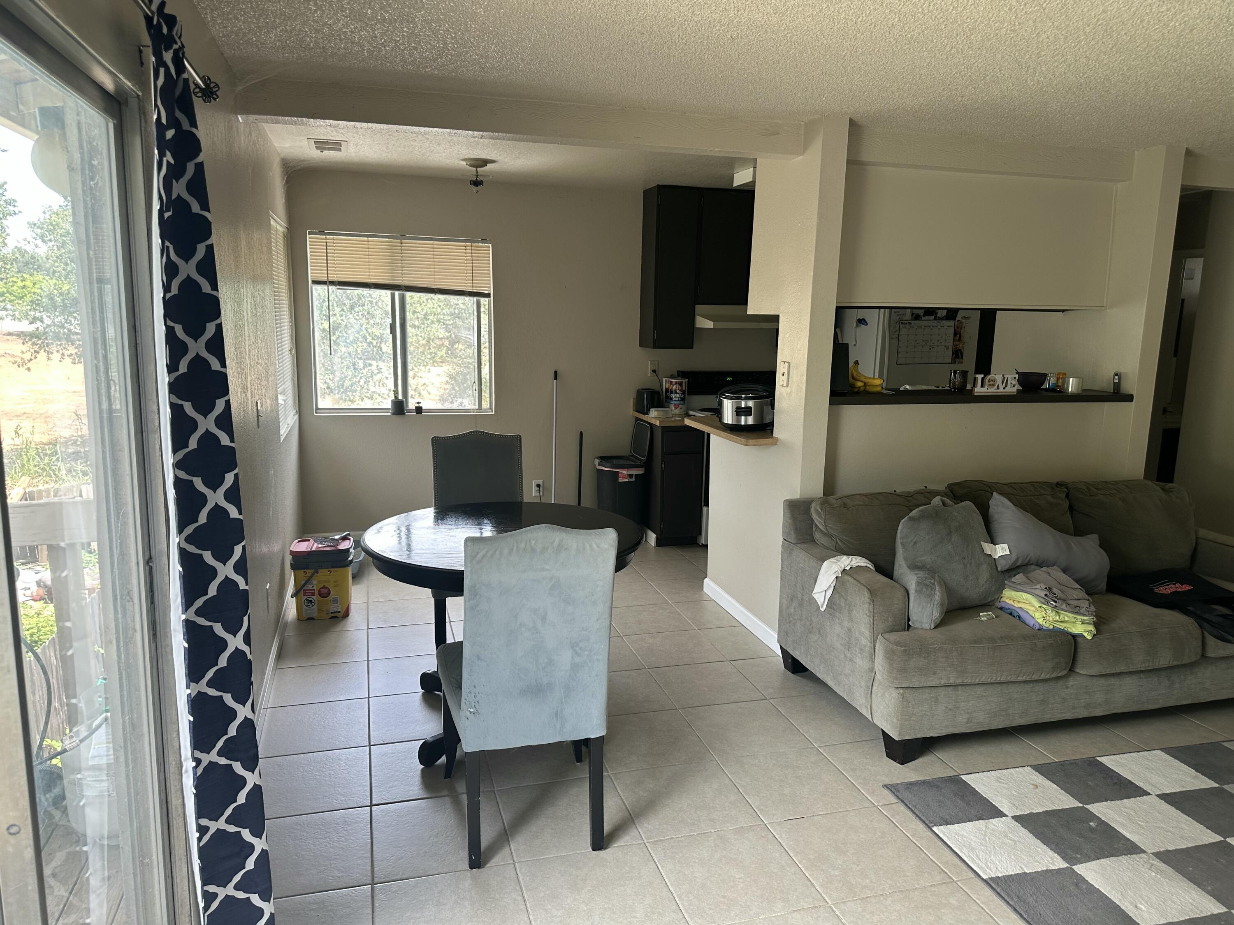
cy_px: 462
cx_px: 617
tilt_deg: -7.7
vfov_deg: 56.8
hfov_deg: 71.6
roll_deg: -1.4
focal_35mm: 24
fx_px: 856
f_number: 1.78
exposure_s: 1/120
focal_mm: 6.86
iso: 100
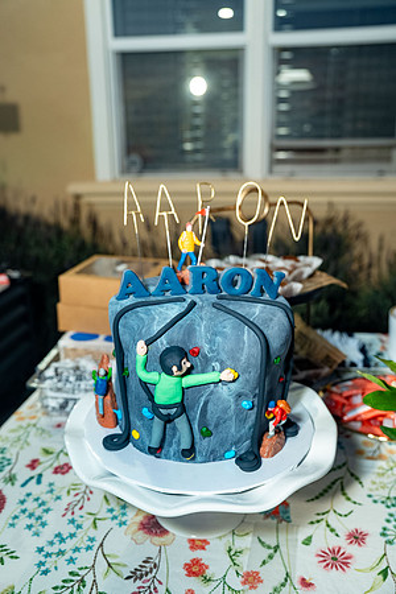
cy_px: 297
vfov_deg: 58.7
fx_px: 528
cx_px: 198
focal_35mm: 32
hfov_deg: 41.1
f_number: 3.5
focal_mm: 32
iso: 640
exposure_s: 1/160
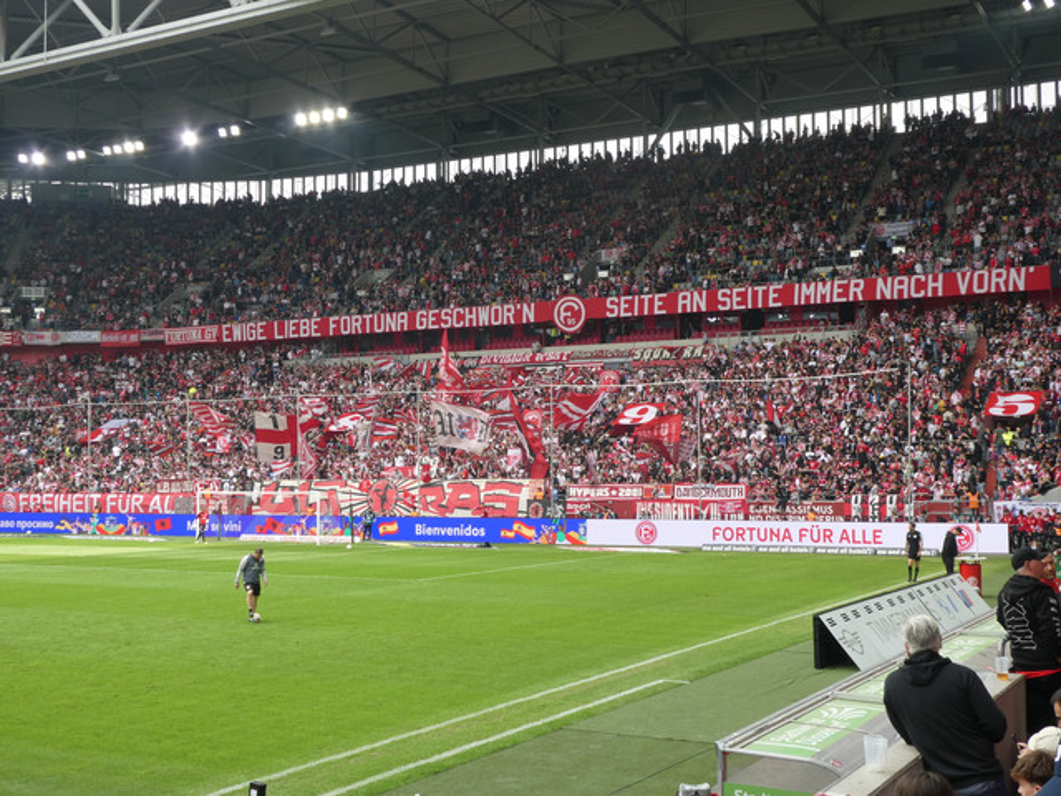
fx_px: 1349
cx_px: 530
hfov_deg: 42.9
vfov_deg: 32.9
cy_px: 398
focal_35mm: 44
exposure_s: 1/125
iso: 80
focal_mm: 7.8
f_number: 3.9
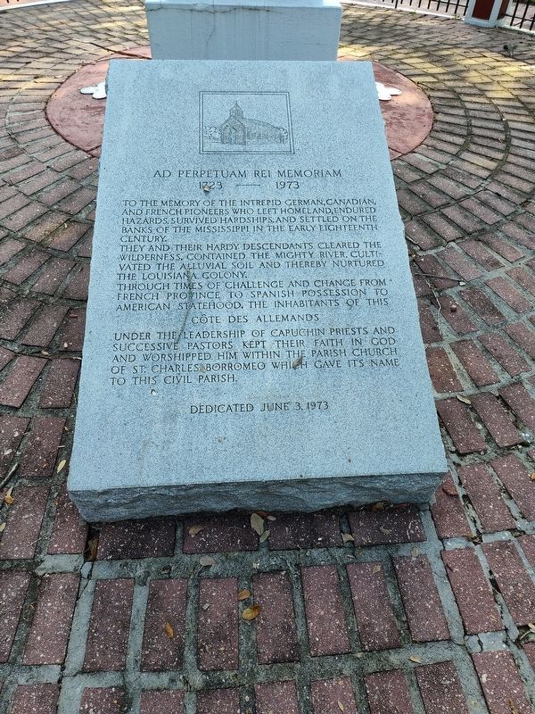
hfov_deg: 58.9
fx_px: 474
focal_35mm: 23
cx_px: 268
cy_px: 357
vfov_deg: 73.9
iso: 113
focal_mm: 5.56
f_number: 1.8
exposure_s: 1/200
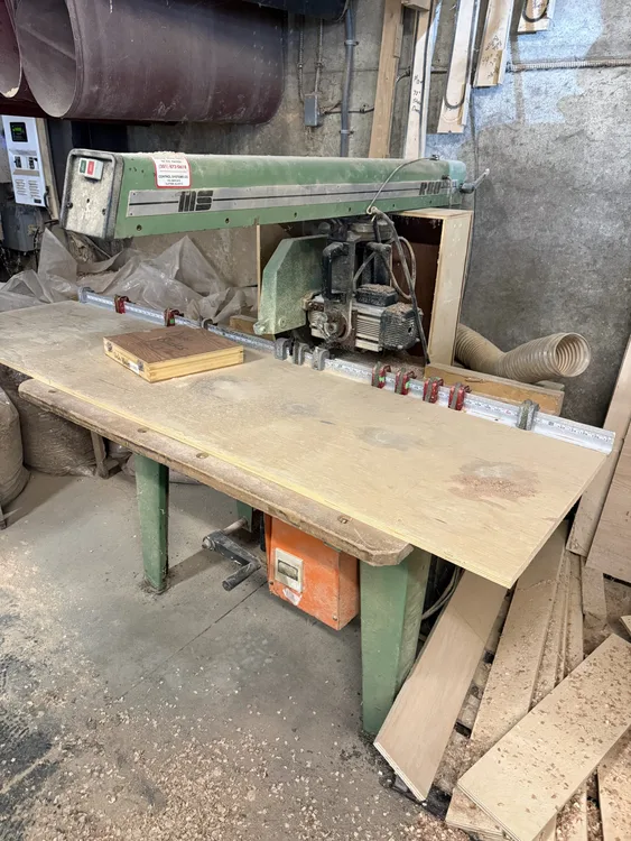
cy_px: 420
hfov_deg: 56.8
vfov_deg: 71.6
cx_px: 316
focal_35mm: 24
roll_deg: -2.9
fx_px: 583
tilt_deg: -23.6
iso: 400
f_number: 1.78
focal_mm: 6.76
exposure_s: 1/59
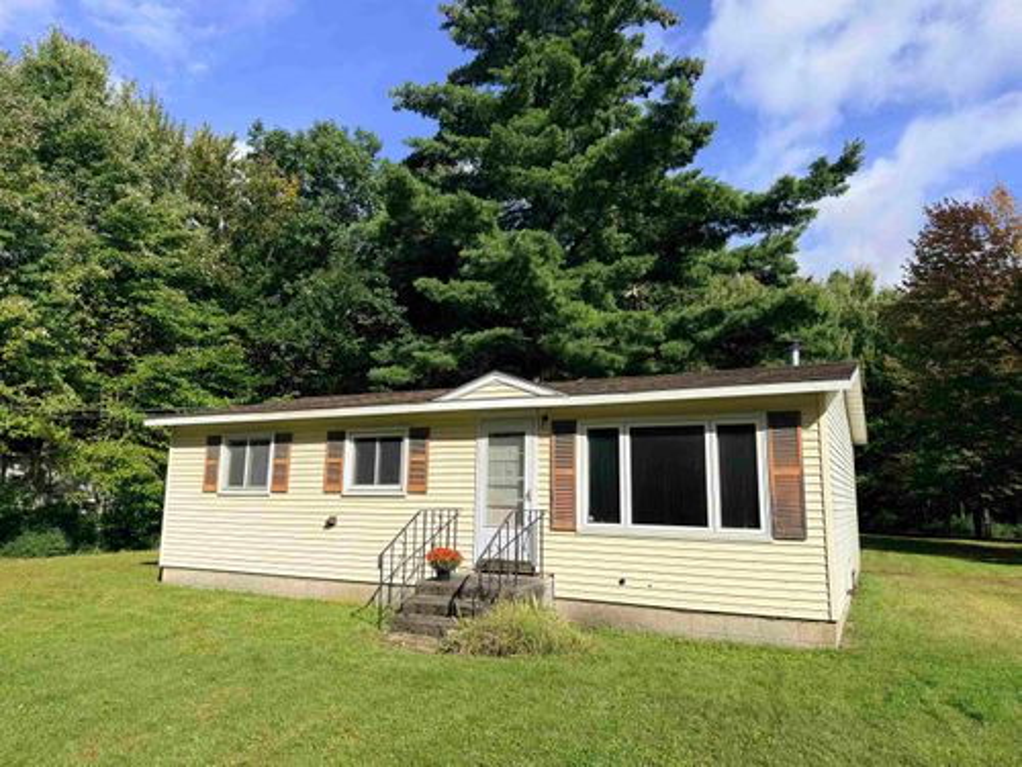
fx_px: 709
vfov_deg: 56.8
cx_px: 511
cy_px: 384
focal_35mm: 24
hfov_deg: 71.6
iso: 80
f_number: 1.78
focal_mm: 6.76
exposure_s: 1/4975
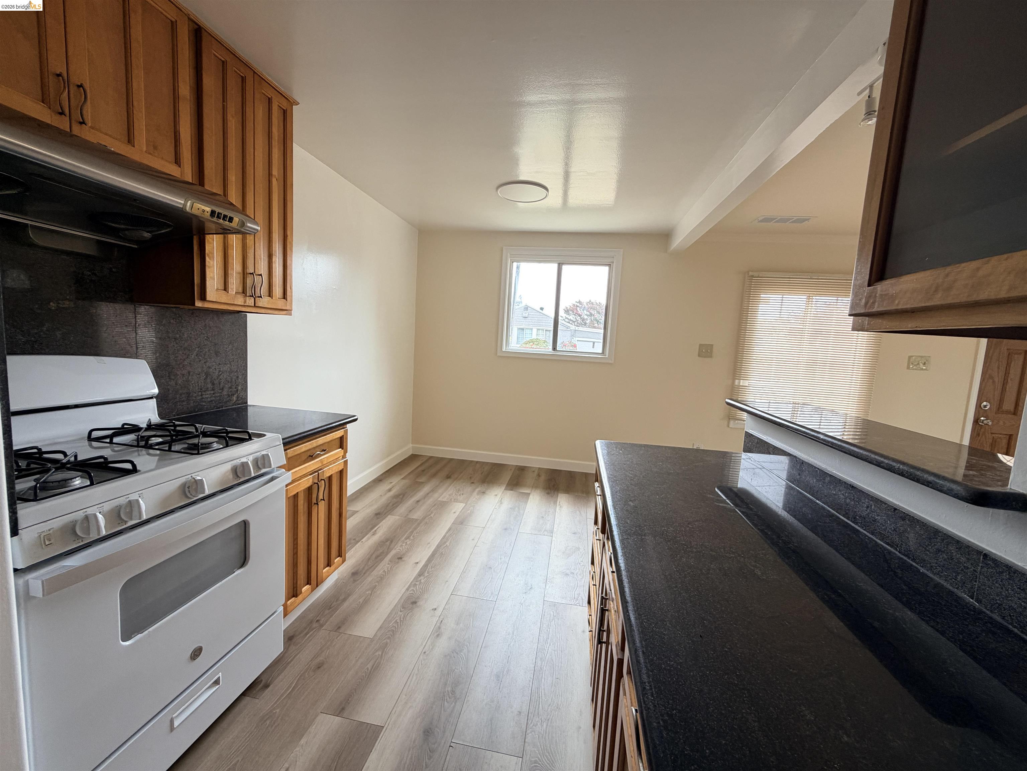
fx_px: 415
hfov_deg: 102.1
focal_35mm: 14
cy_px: 386
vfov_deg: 85.7
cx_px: 514
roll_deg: -2.3
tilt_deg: -6.3
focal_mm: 2.22
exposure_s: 1/121
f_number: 2.2
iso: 100
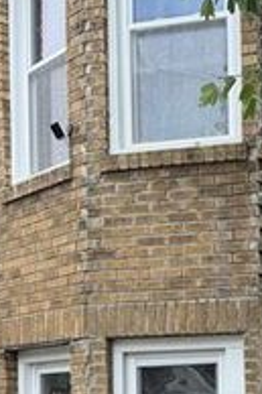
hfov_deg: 15.6
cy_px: 375
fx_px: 940
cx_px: 250
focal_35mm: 86
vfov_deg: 22.9
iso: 80
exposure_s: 1/1337
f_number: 1.78
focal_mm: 6.76
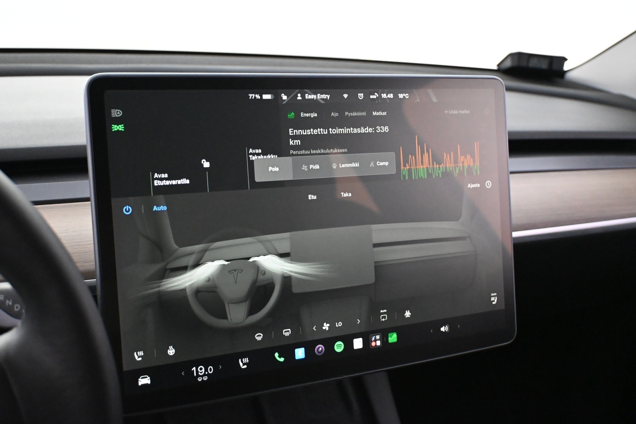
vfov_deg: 30.8
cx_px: 318
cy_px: 212
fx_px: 768
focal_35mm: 44
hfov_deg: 45.0
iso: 6400
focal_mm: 29
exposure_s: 1/60
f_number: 4.8
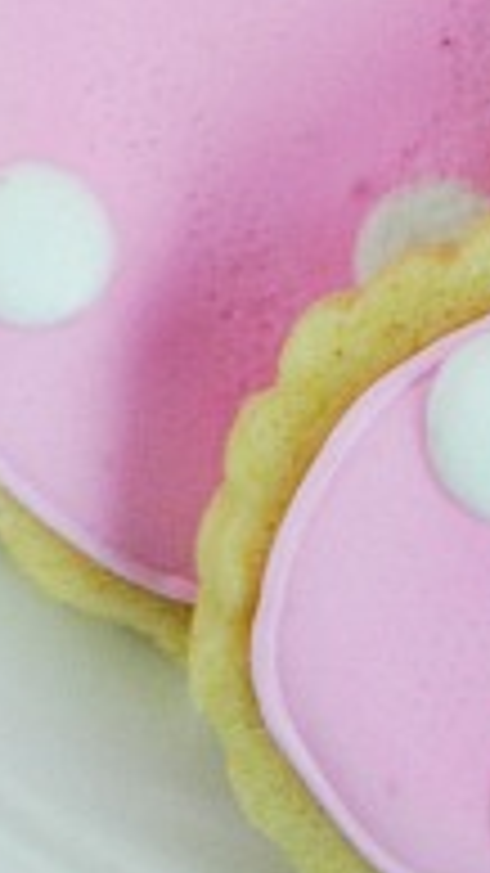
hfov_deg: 4.6
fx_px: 6057
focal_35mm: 262
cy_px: -742
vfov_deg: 7.9
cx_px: 324
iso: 200
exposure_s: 1/80
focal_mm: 36
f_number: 5
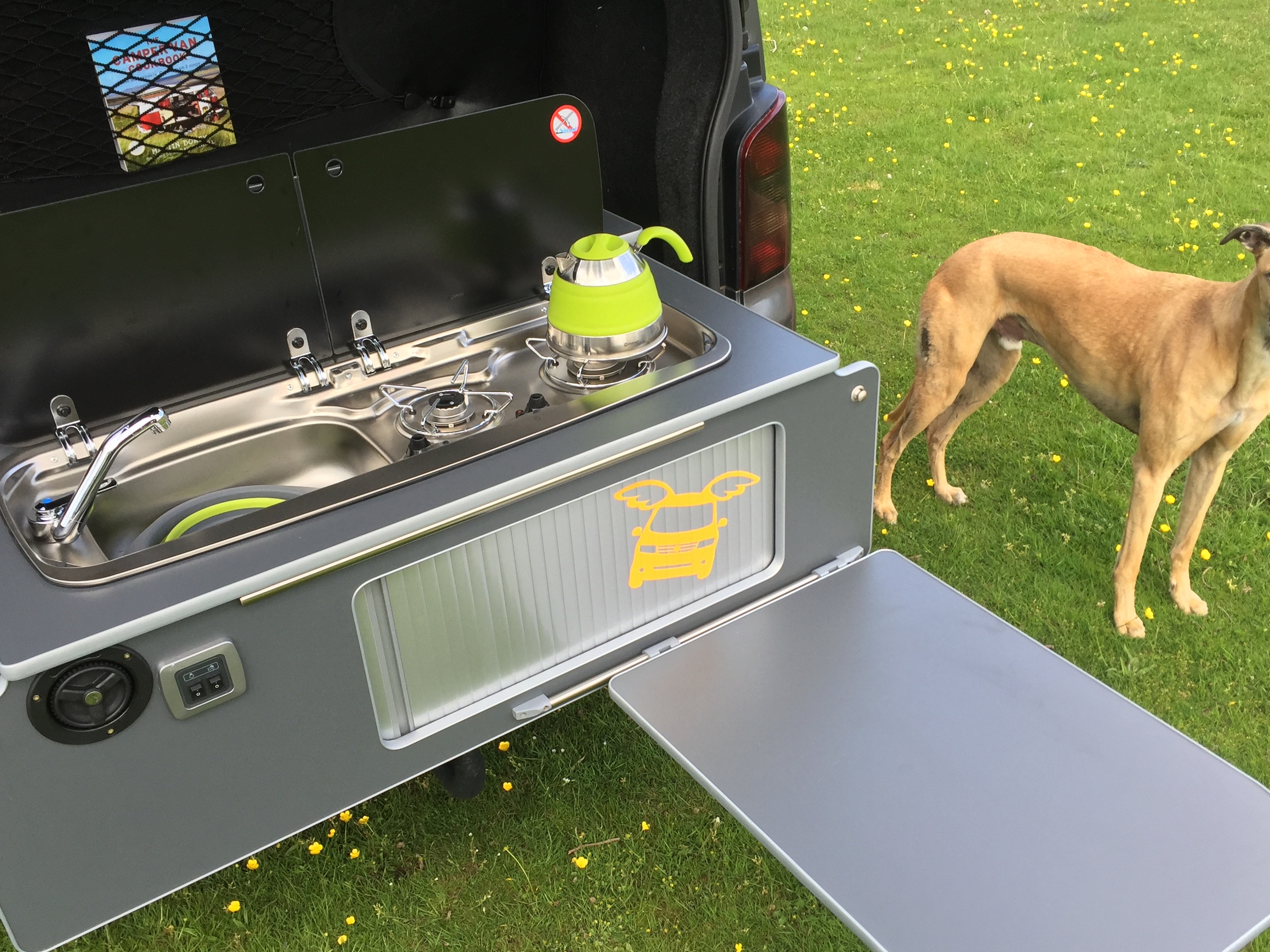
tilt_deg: -30.1
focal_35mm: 35
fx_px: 1284
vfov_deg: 40.7
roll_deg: -0.1
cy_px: 522
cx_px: 668
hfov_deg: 52.6
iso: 32
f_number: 2.2
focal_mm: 4.15
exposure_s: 1/347
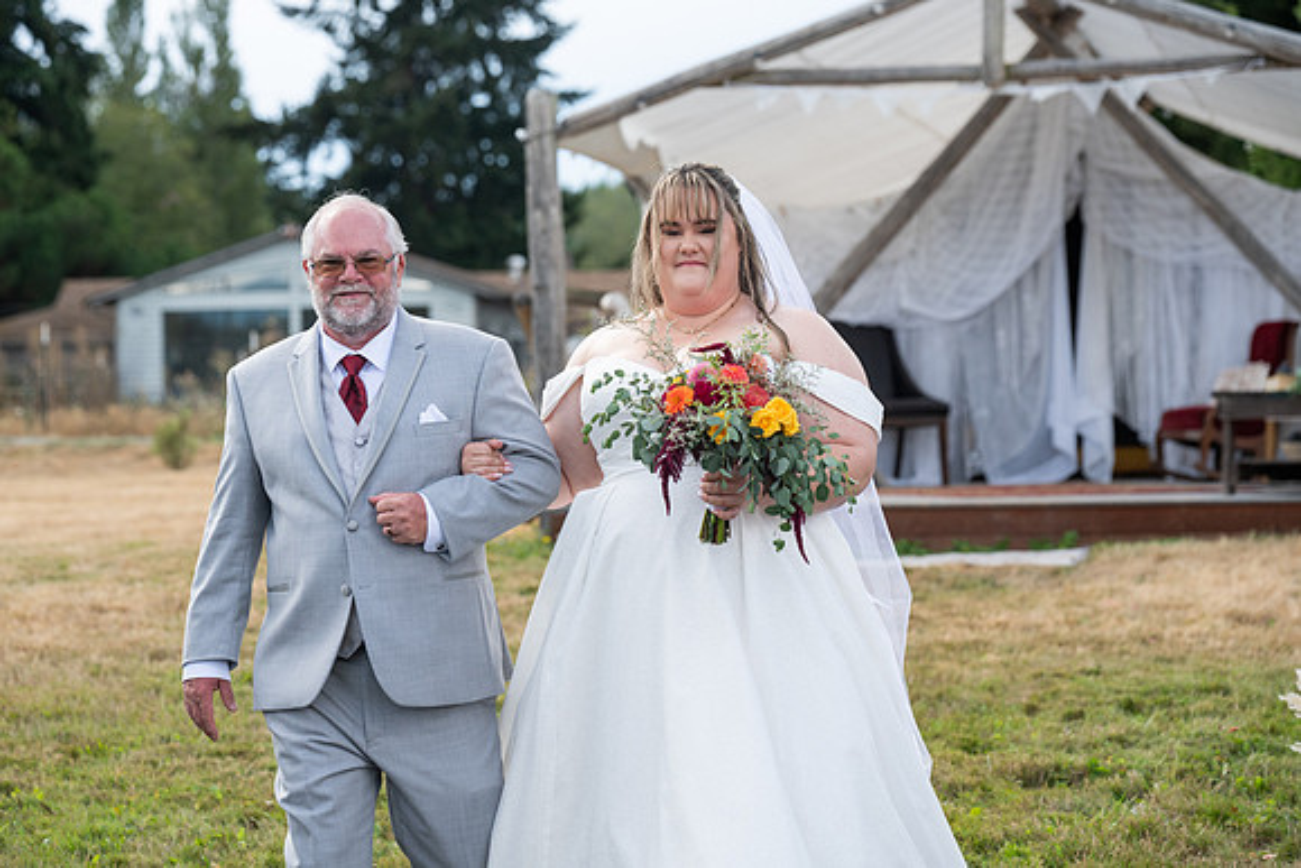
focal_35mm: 103
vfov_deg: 13.3
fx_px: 3723
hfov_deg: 19.8
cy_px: 434
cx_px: 650
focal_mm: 103
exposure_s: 1/1000
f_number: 4.5
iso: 400
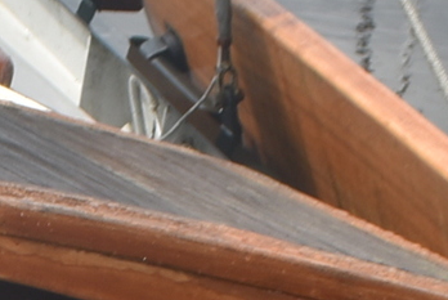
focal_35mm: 194
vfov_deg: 6.4
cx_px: -368
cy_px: 946
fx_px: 2417
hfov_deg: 10.0
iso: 100
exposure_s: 1/200
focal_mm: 18
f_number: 8
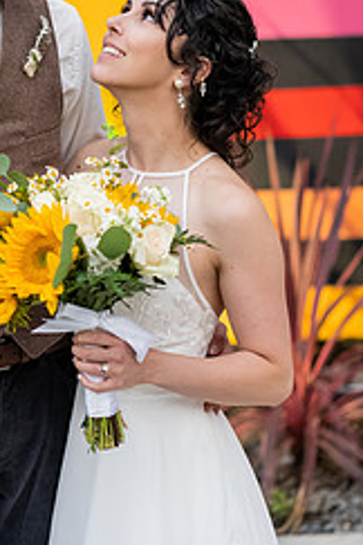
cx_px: 43
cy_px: 153
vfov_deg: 19.9
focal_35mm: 102
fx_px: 1543
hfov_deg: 13.3
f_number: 2.2
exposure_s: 1/200
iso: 500
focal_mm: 55
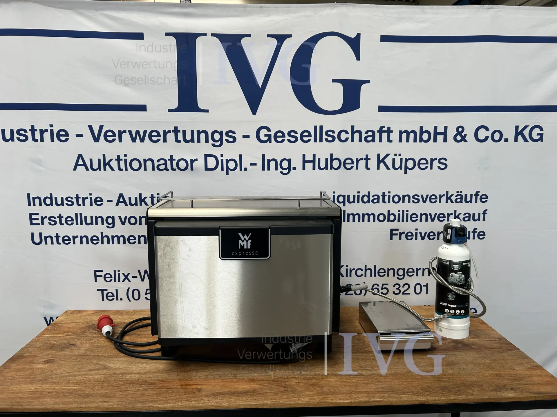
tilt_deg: -8.6
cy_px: 208
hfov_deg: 67.3
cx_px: 278
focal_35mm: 26
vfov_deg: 53.1
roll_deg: +0.2
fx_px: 418
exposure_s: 1/237
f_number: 1.5
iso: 40
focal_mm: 5.7
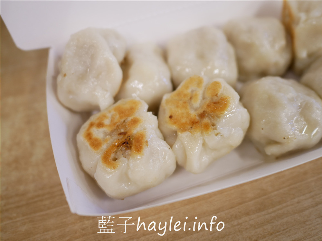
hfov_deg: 60.0
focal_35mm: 30
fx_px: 279
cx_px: 161
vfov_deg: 46.8
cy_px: 120
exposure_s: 1/60
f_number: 1.7
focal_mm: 15
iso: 320
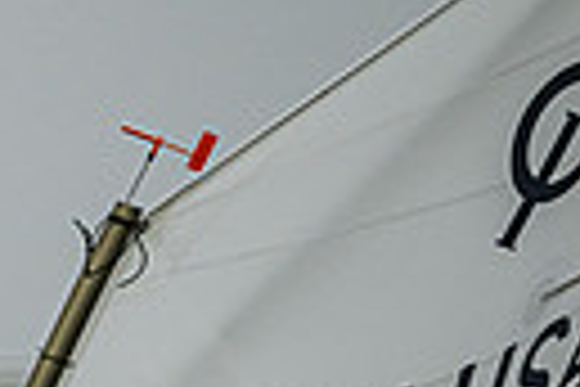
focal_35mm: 1766
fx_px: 28450
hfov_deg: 1.2
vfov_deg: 0.8
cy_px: 629
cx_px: -749
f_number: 5.3
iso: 320
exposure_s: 1/3200
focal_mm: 280
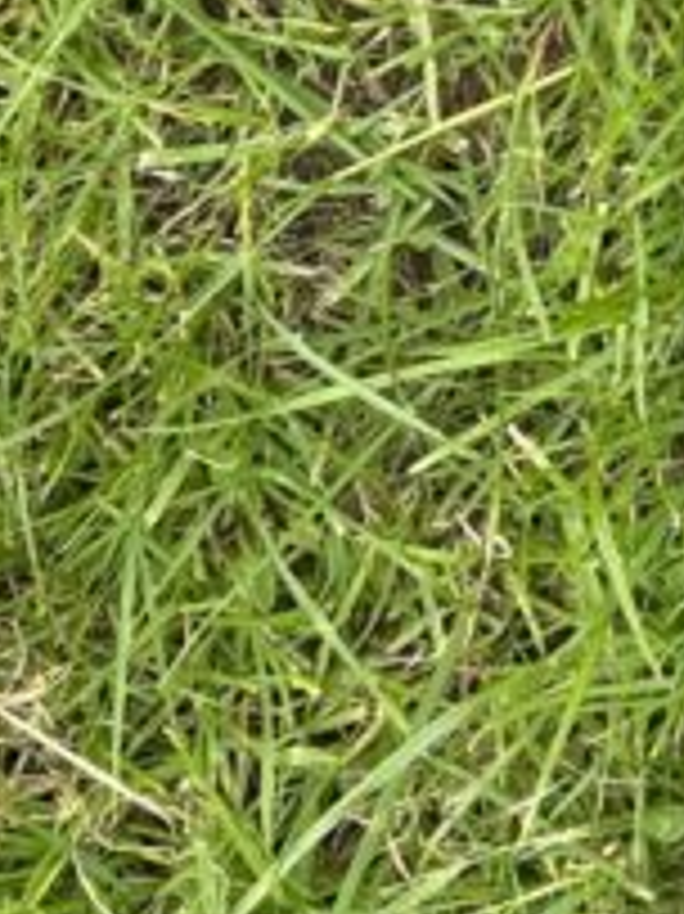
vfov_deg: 14.3
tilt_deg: -85.2
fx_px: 3455
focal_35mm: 131
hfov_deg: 10.8
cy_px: -324
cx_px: 1125
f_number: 1.5
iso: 50
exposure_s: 1/471
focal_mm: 5.7
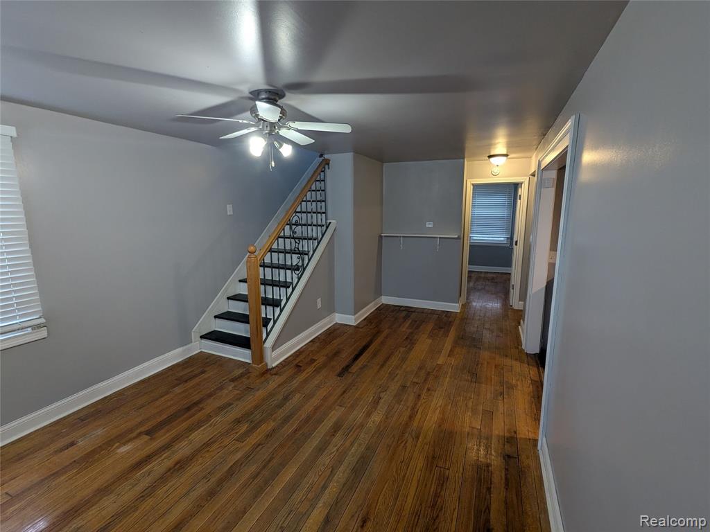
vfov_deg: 78.1
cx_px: 355
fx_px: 328
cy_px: 266
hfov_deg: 94.5
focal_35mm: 16
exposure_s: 1/24
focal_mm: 2.35
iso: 95
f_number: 2.2
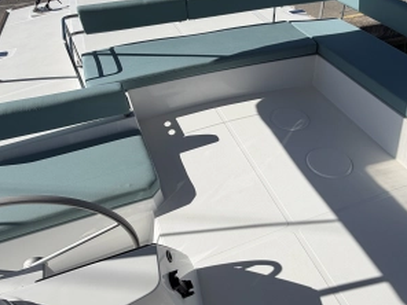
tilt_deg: -47.3
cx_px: 254
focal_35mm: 26
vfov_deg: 52.5
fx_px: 306
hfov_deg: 66.3
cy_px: 189
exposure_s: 1/2165
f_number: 2.2
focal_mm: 2.22
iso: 20
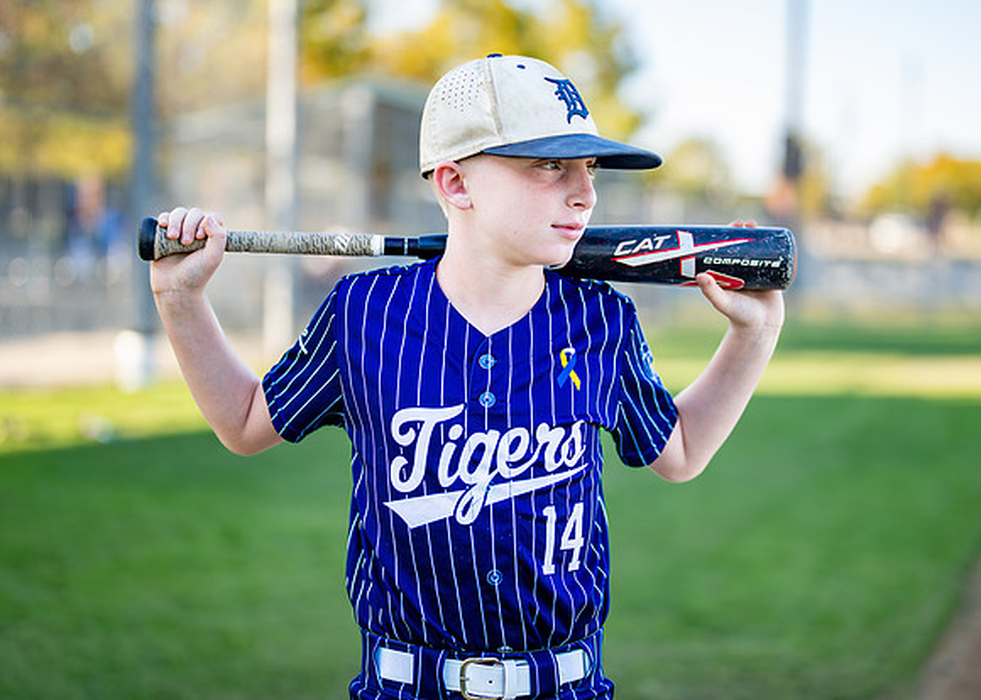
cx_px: 544
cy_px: 310
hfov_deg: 29.7
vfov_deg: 21.4
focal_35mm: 66
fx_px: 1851
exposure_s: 1/1250
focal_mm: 50
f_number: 1.2
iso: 100
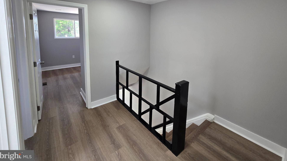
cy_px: 49
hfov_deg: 102.9
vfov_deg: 67.7
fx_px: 114
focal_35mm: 15
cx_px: 149
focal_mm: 2.2
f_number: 2.2
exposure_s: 1/60
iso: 125
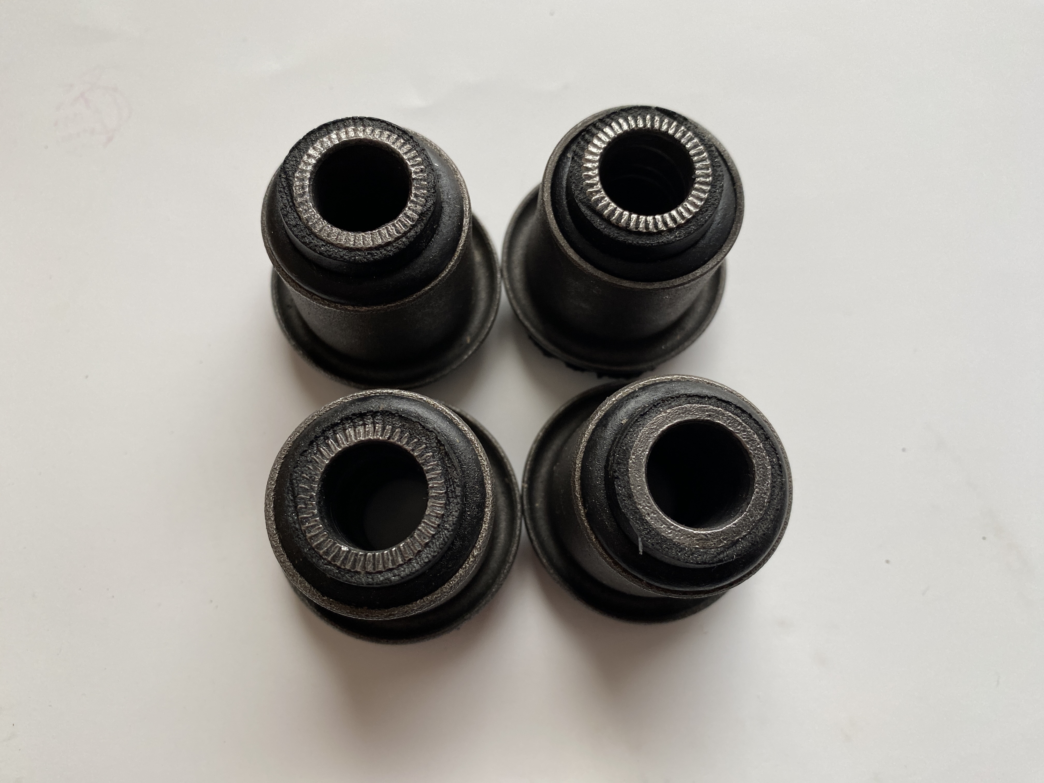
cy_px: 392
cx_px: 522
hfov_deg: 67.3
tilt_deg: -75.6
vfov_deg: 53.1
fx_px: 784
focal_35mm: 26
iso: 100
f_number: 1.8
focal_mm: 4.25
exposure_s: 1/121
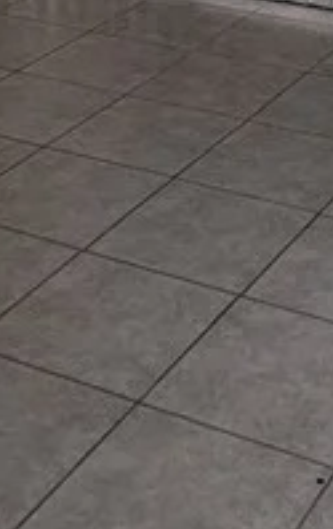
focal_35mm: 87
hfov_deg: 15.0
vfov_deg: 21.3
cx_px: 276
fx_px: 1259
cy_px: -177
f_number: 2.2
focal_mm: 2.35
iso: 40
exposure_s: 1/79.4
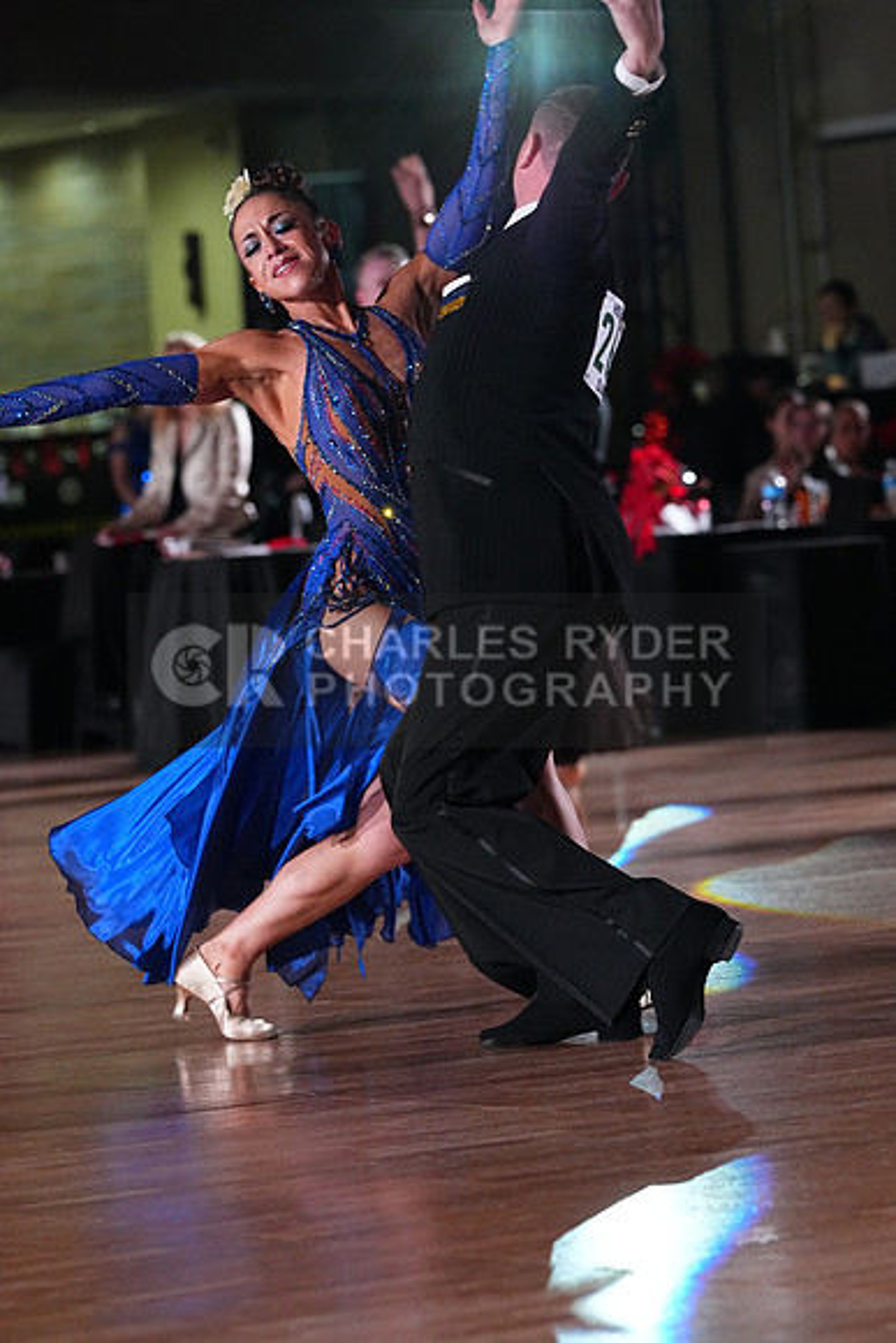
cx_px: 448
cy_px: 672
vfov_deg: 11.8
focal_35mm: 174
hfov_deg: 7.9
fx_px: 6492
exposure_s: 1/400
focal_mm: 174
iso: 8000
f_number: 5.6
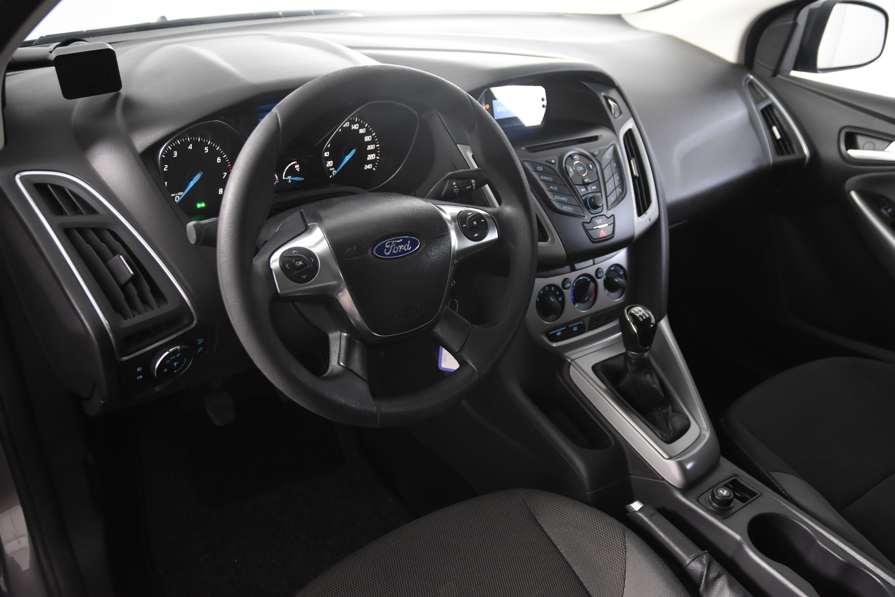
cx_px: 448
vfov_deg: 43.6
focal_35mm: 30
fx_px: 746
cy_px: 298
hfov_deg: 61.9
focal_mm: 20
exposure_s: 1/40
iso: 1600
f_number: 3
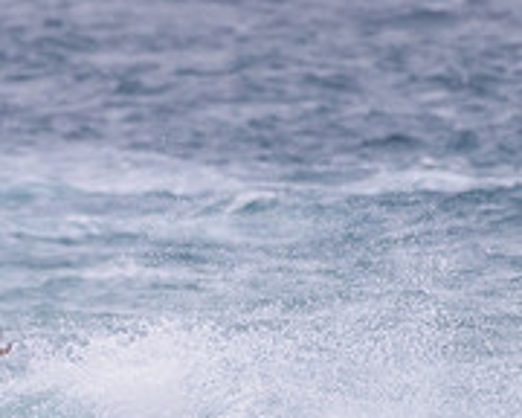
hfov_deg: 1.0
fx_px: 28674
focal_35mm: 1856
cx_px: -14
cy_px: 430
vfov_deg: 0.8
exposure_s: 1/2000
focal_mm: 500
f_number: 5.6
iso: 900
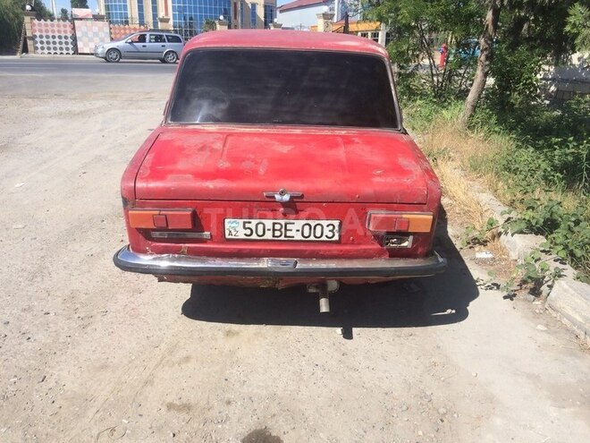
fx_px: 494
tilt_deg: -18.9
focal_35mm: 29
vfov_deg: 48.2
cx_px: 295
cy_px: 222
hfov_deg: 61.7
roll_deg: +0.4
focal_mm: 4.15
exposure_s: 1/1786
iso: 32
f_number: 2.2
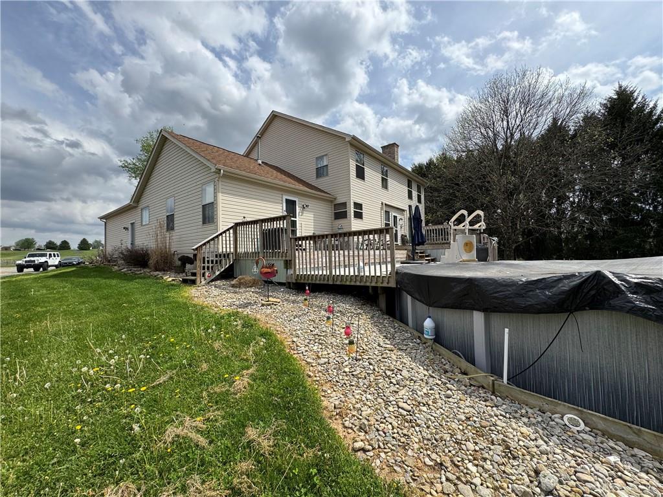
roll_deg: +0.5
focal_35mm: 14
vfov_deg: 85.7
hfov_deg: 102.1
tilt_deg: +1.2
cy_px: 248
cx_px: 332
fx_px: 268
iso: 40
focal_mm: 2.22
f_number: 2.2
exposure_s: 1/1880
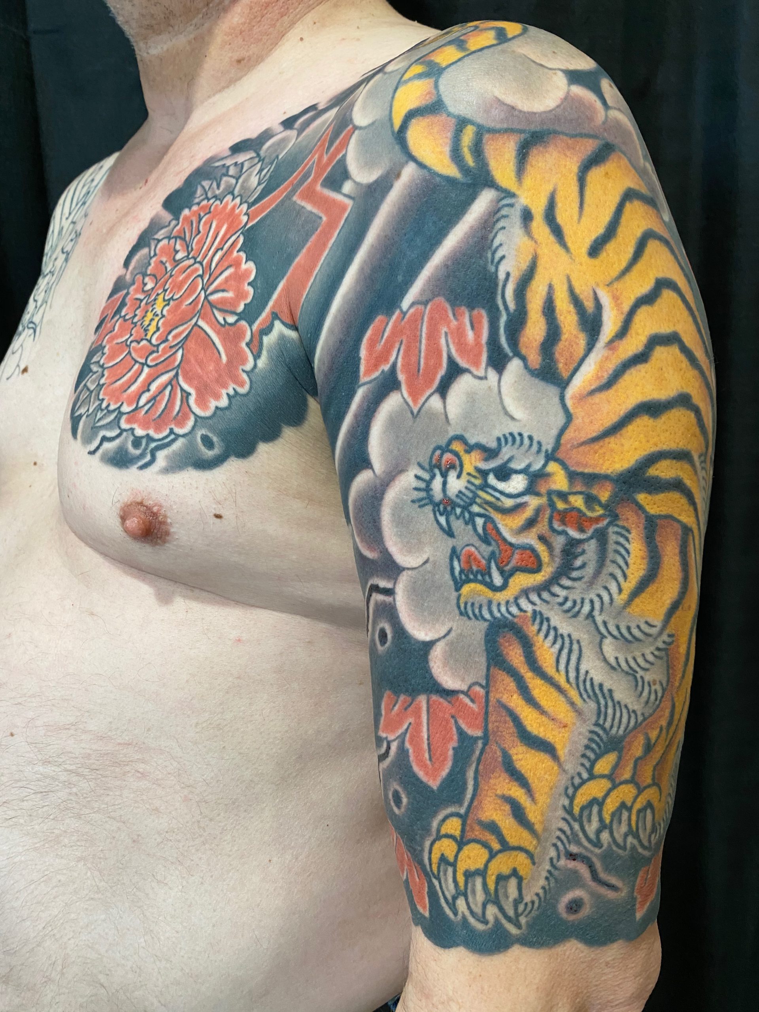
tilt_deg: -13.5
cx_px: 380
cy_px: 506
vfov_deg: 67.3
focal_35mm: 26
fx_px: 760
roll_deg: +0.1
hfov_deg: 53.1
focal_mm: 4.25
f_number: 1.8
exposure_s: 1/60
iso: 200
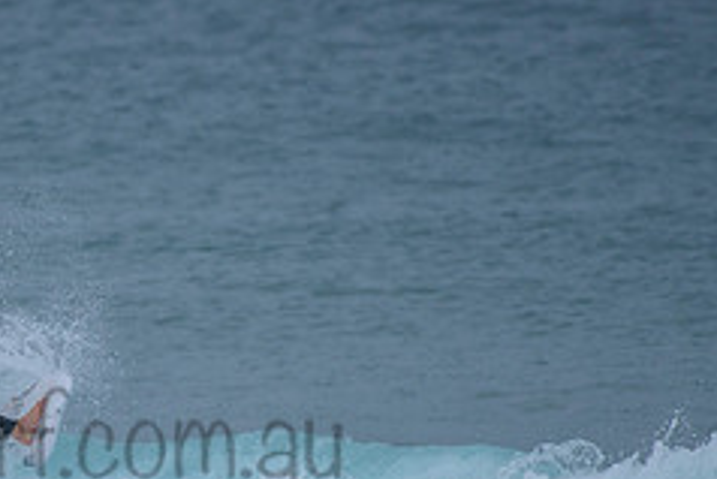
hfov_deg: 1.7
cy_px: 408
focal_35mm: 1218
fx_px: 24272
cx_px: 24
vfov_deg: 1.1
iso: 360
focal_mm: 500
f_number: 5.6
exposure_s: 1/2000
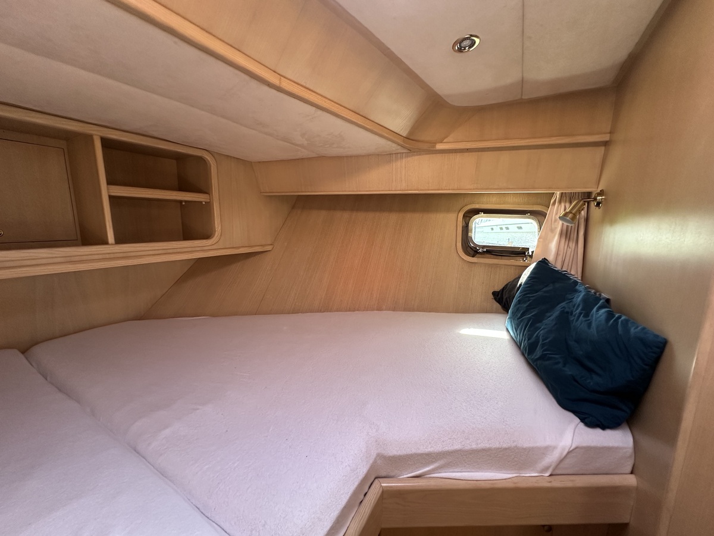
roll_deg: +1.5
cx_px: 357
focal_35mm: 14
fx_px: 289
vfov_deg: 85.7
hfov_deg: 102.1
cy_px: 268
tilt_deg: -8.8
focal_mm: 2.22
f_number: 2.2
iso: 200
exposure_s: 1/99
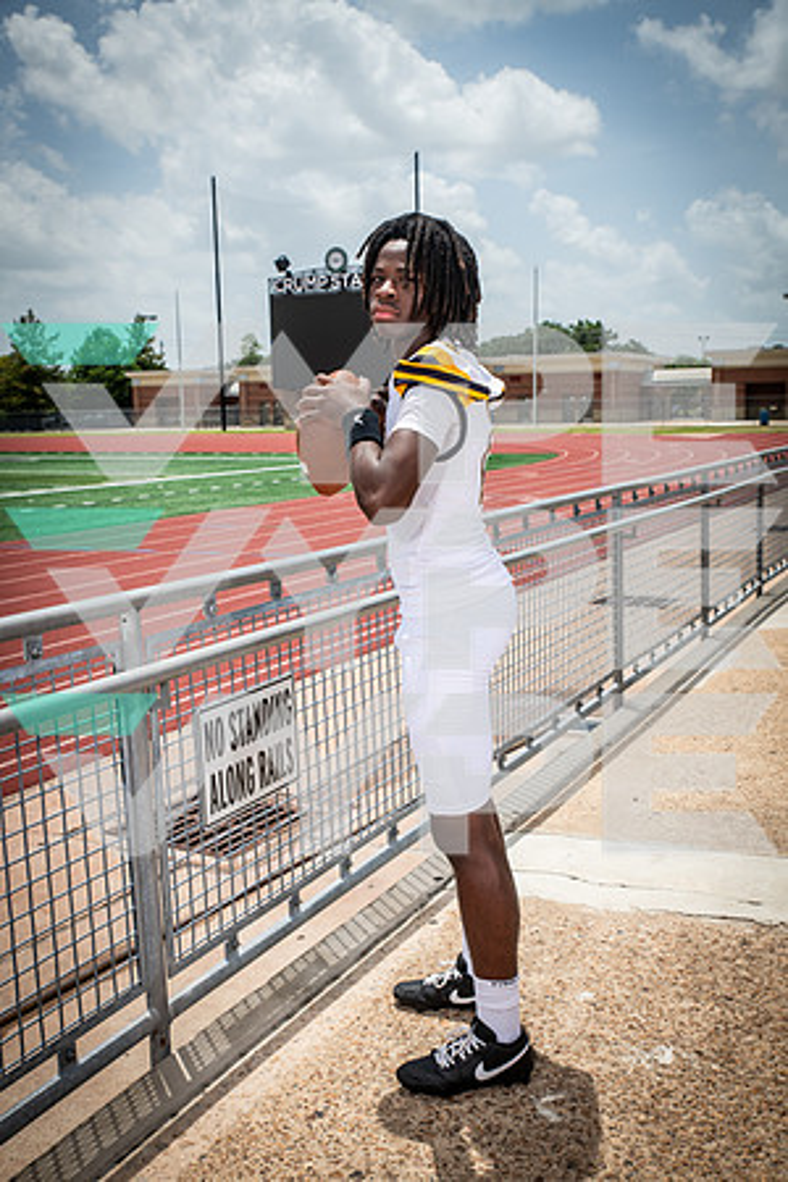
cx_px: 394
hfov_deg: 35.1
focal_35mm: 38
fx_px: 1248
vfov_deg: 50.7
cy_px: 591
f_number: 7.1
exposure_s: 1/500
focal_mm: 38
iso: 100
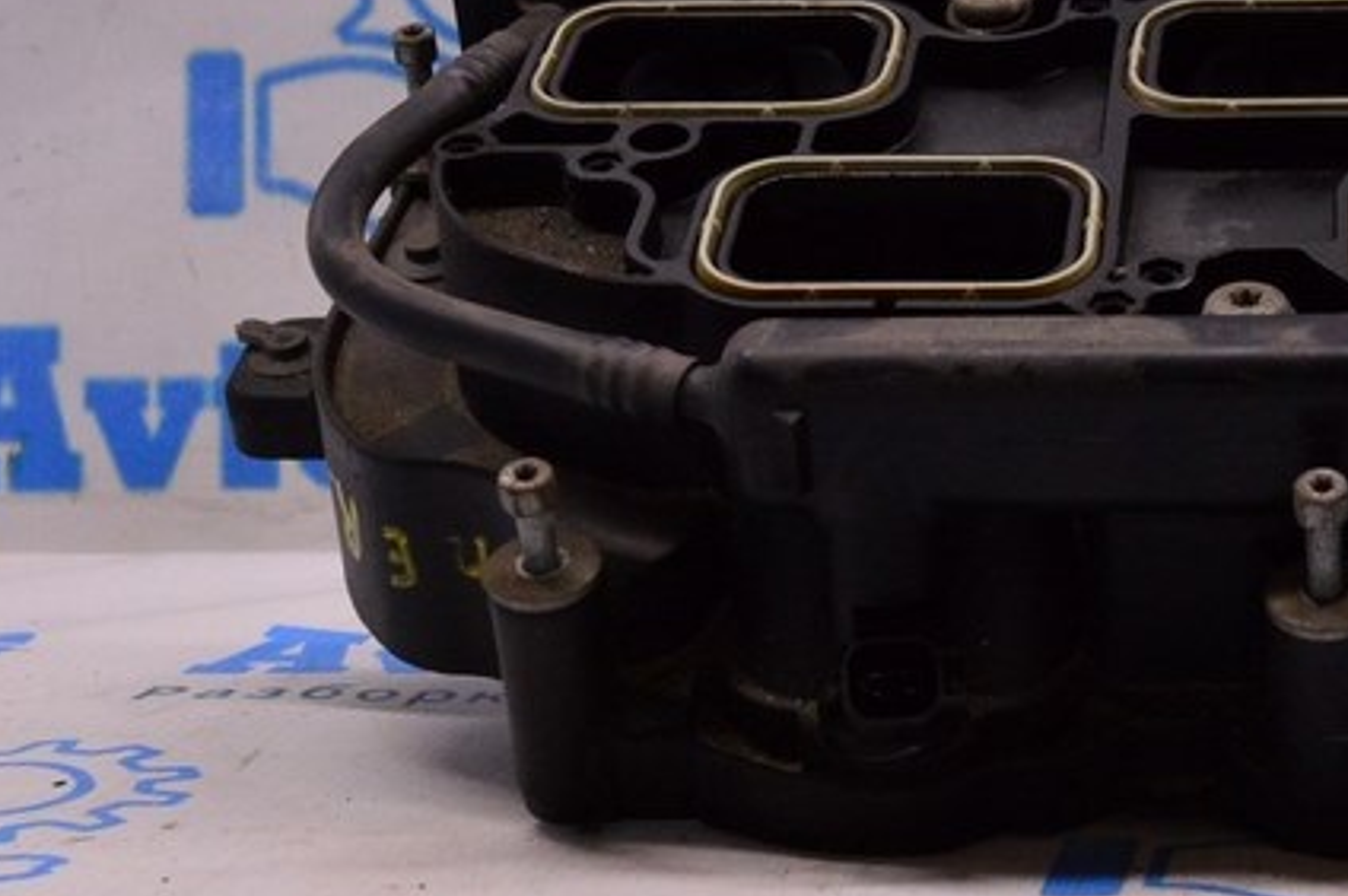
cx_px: 1246
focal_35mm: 87
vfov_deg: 15.5
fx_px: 3255
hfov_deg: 22.7
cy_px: 126
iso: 1600
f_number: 8
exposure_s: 1/125
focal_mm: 24
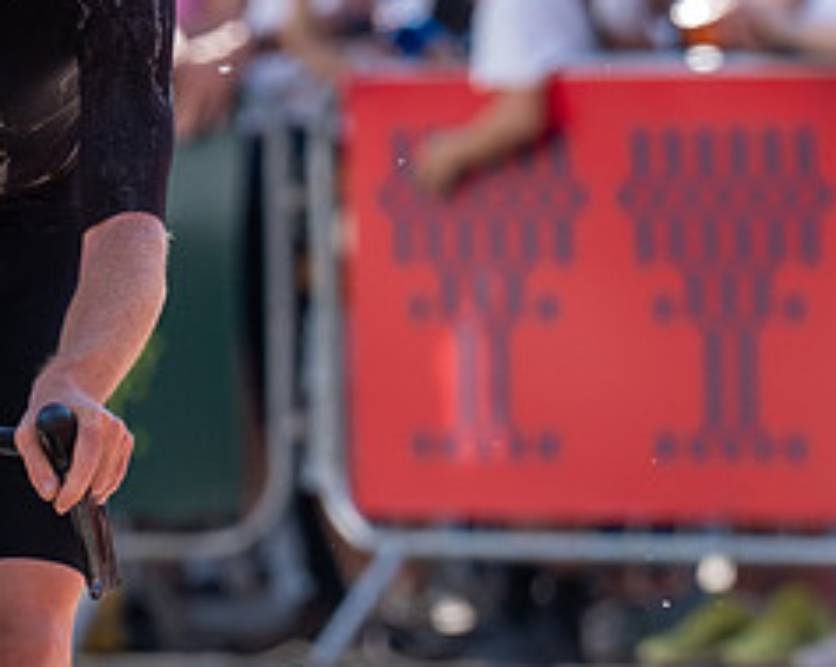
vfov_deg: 1.9
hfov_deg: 2.4
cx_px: 142
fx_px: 20066
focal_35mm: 812
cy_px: 209
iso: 125
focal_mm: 178
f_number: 3.5
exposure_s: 1/1000
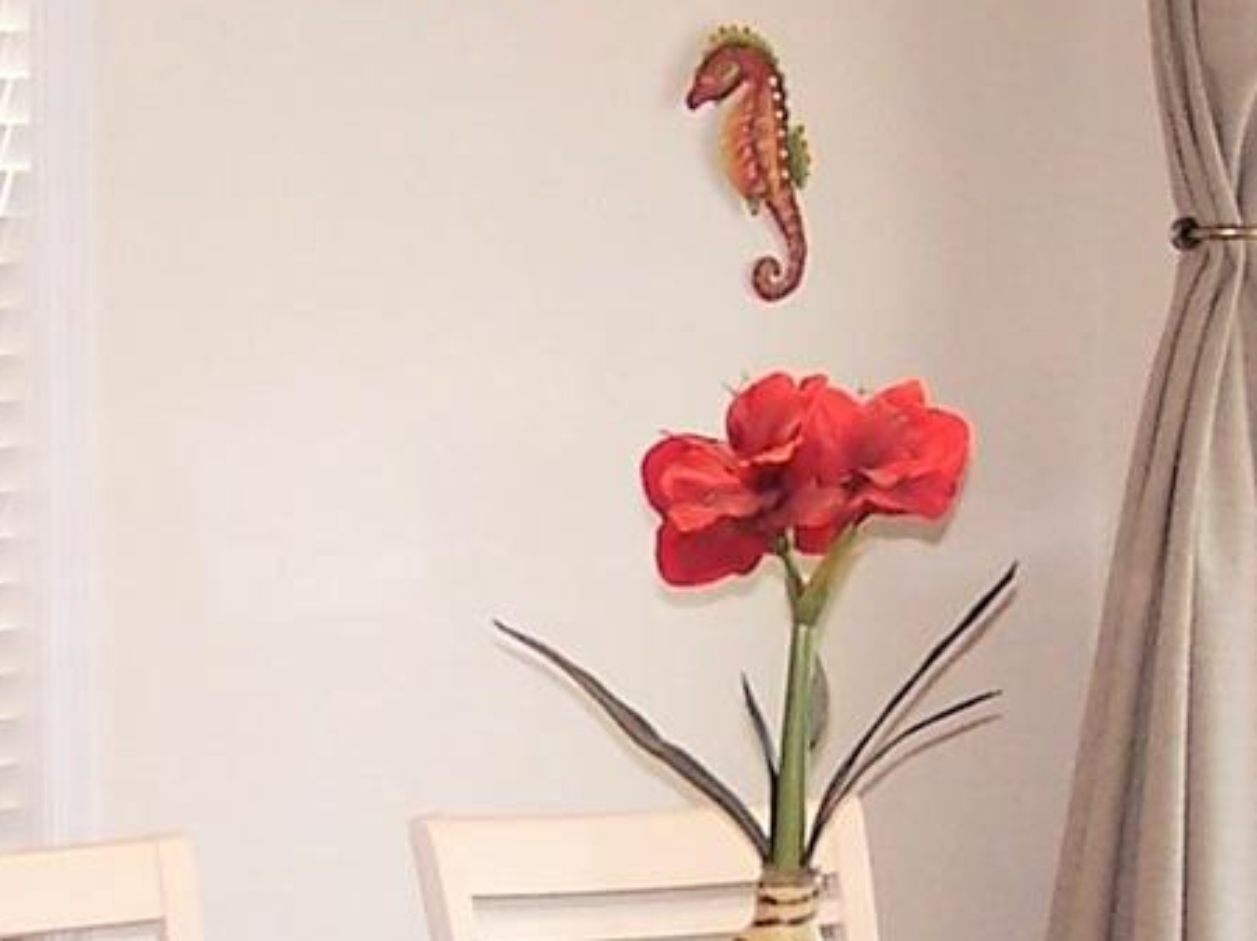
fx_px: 6279
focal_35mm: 173
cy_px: 913
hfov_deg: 11.4
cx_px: 649
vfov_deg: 8.5
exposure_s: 1/125
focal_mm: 6.3
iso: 80
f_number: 2.8
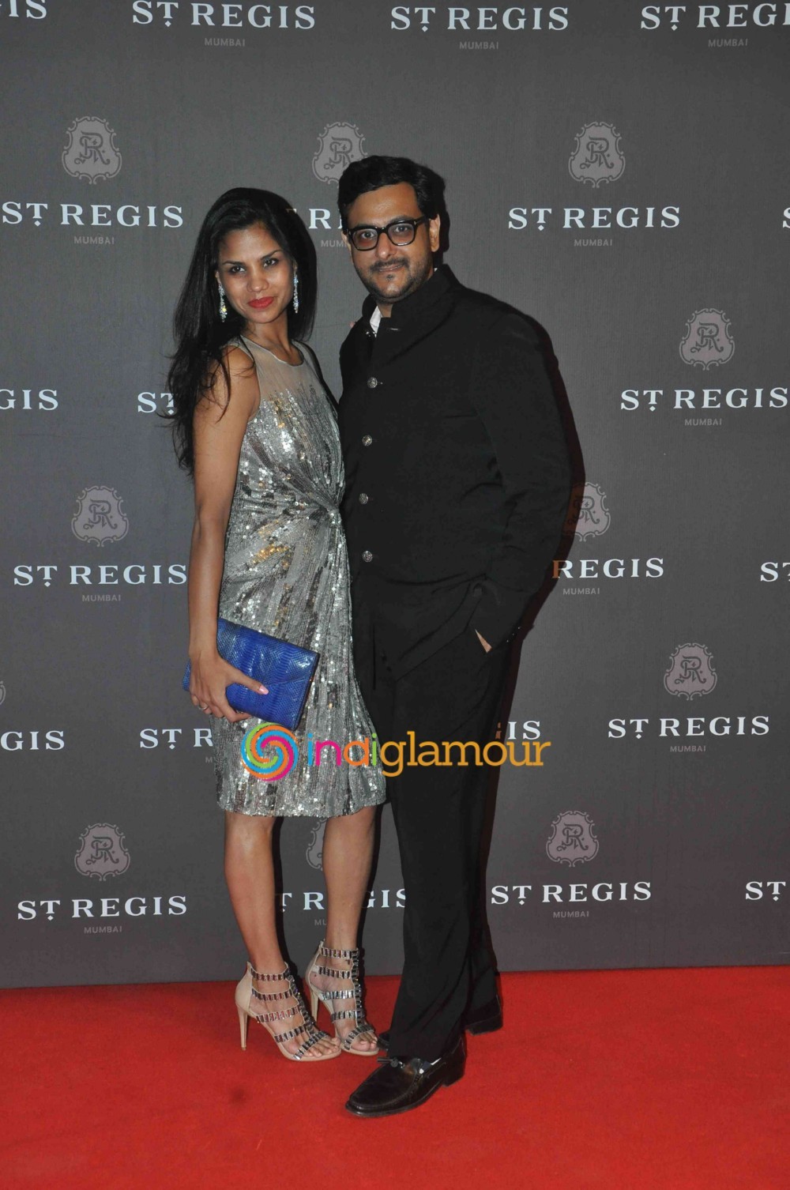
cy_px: 595
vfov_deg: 37.9
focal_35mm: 52
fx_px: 1733
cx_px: 395
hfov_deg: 25.7
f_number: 10
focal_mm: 35
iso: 1000
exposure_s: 1/160
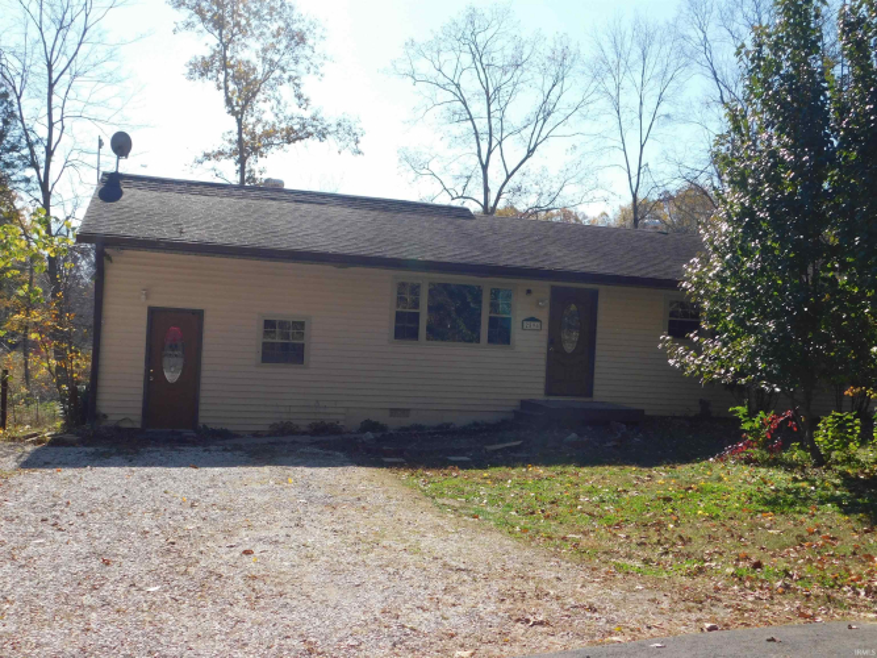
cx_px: 438
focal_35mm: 36
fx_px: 912
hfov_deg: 51.4
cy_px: 329
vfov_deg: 39.6
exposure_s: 1/800
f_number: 3.5
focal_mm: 6.3
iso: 125
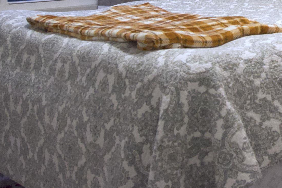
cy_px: -54
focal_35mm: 75
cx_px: 328
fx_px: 587
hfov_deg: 24.7
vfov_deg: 17.1
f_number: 3.5
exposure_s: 1/125
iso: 2200
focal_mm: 18
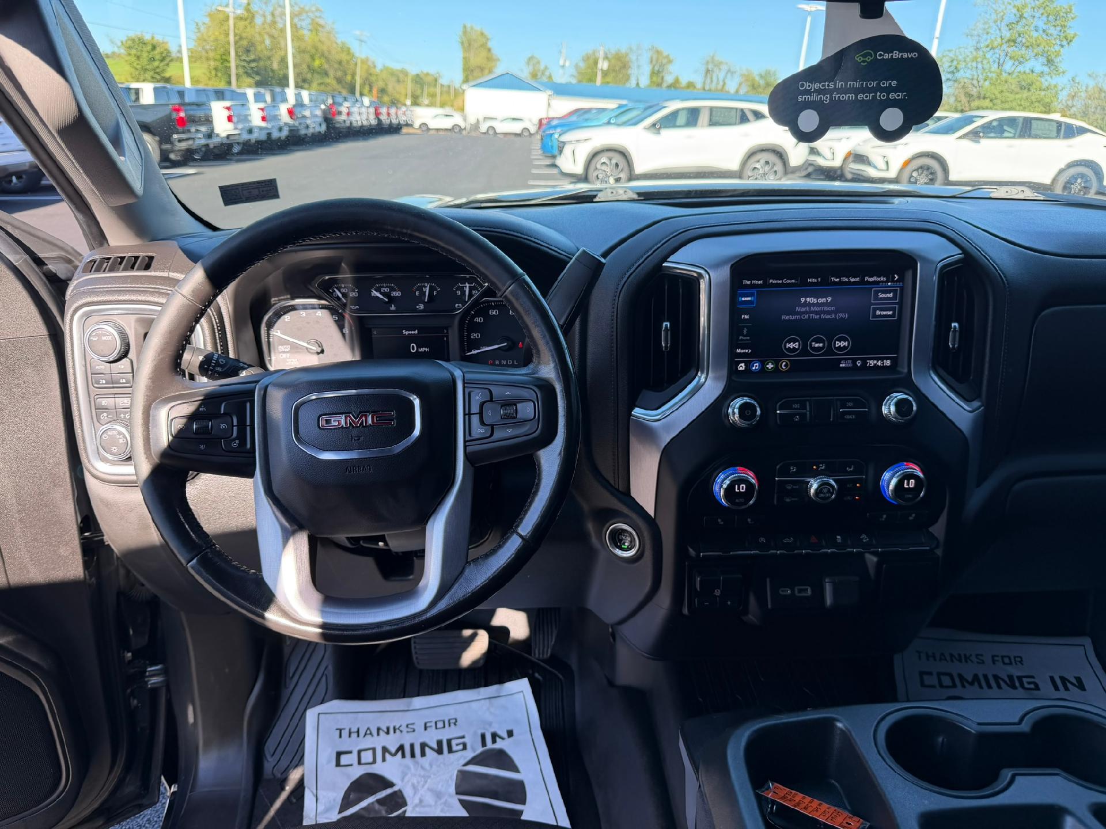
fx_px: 767
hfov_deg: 71.6
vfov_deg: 56.8
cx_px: 553
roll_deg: -3.0
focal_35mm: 24
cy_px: 414
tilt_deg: -18.6
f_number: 1.78
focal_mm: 6.76
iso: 80
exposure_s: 1/333
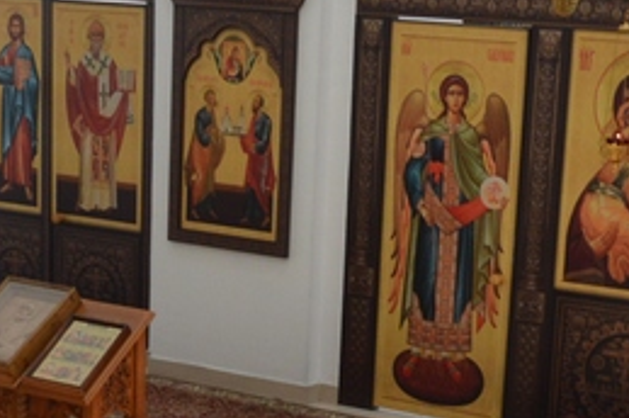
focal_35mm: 125
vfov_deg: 10.7
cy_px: 505
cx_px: -46
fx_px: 2181
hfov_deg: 16.0
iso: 400
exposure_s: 1/100
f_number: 5
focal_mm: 18
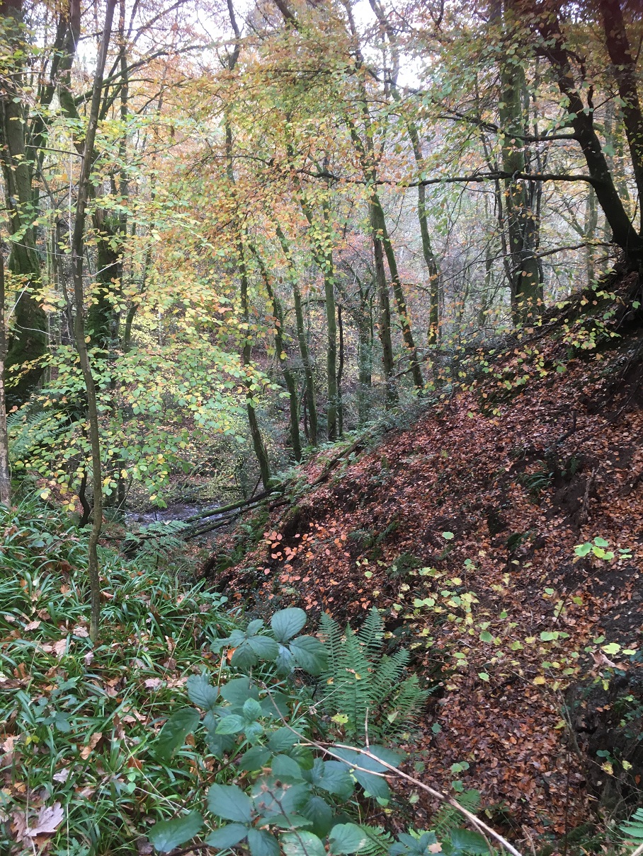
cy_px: 428
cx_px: 322
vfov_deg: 61.6
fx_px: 718
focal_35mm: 29
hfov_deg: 48.2
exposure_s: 1/33
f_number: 2.2
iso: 80
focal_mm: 4.15
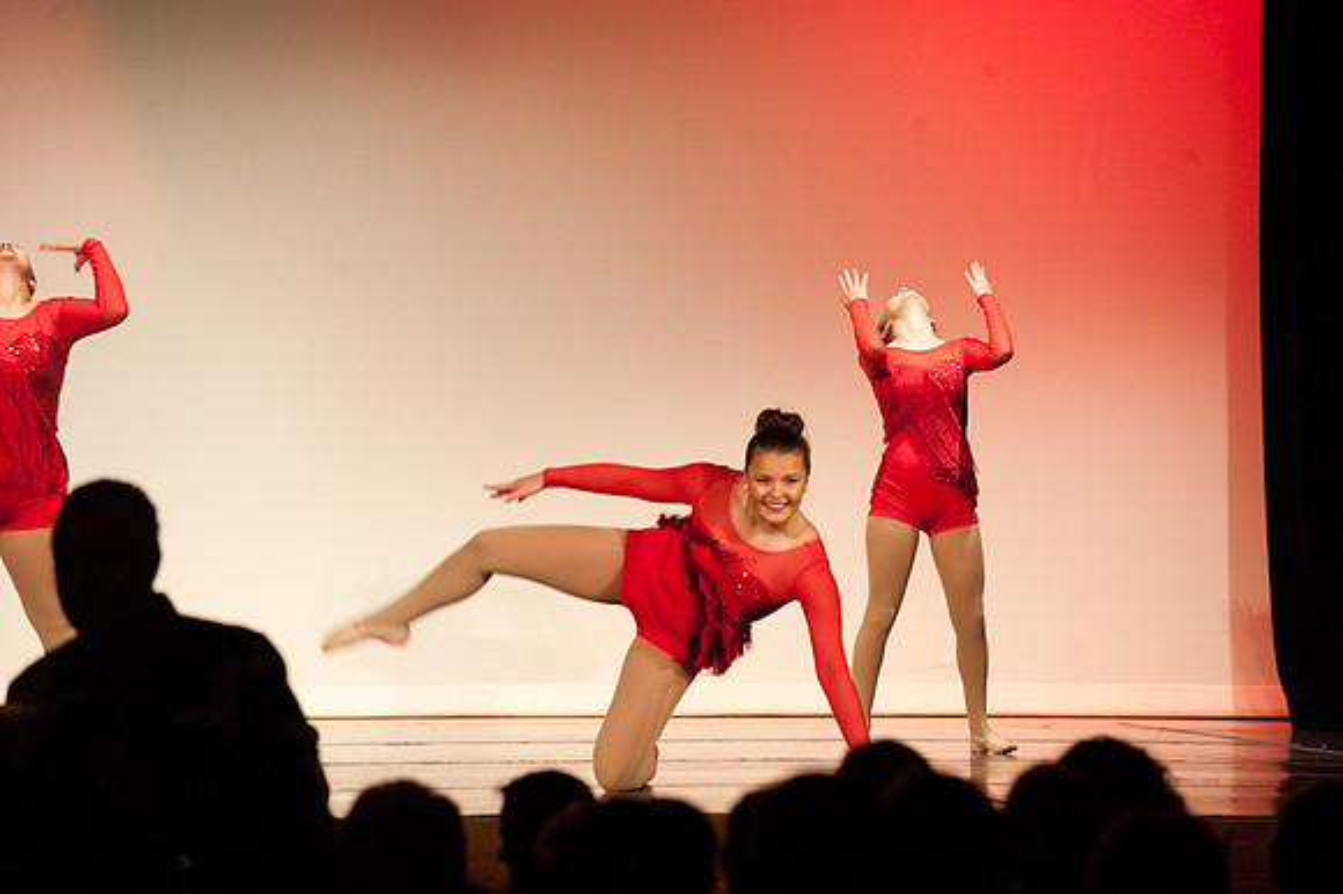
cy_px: 447
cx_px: 672
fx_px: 7457
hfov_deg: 10.3
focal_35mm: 200
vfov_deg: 6.9
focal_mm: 200
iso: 3200
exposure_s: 1/200
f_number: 4
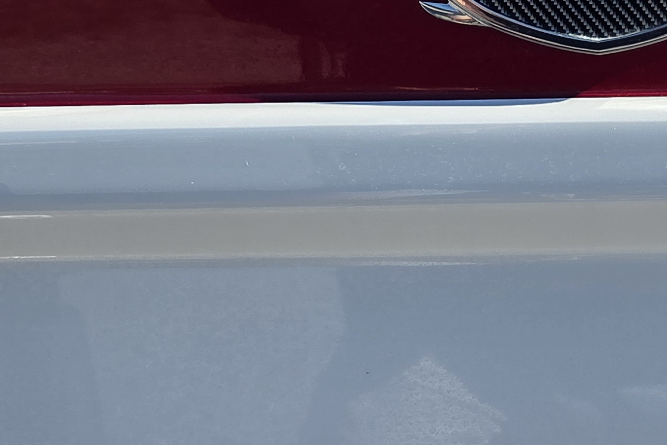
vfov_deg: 16.6
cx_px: 561
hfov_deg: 24.3
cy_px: 260
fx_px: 1519
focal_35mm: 82
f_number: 1.8
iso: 80
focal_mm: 5.4
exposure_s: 1/2828
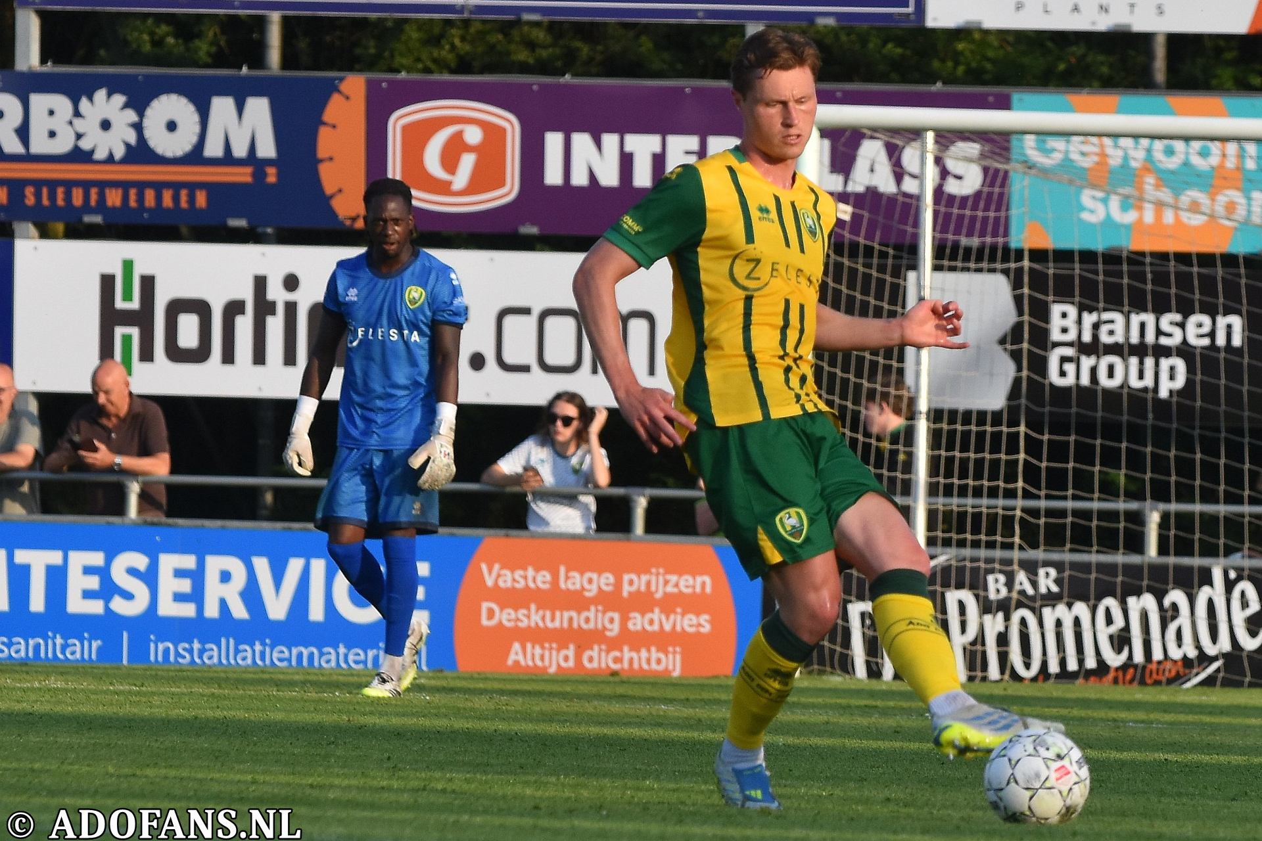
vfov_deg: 4.6
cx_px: 631
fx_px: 10516
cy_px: 420
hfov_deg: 6.9
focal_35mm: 300
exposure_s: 1/1000
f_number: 4.5
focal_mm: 200
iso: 320
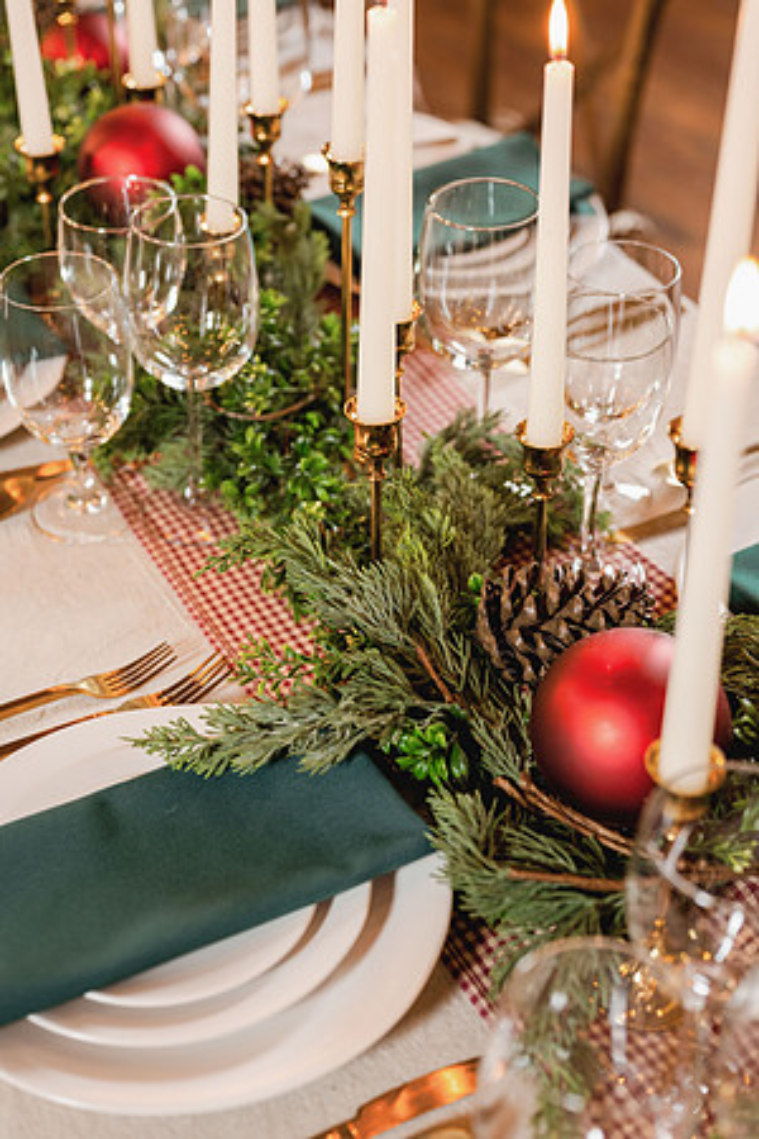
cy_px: 570
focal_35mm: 50
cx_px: 380
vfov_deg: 39.6
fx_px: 1581
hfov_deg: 27.0
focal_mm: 50
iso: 400
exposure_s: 1/80
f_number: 3.2
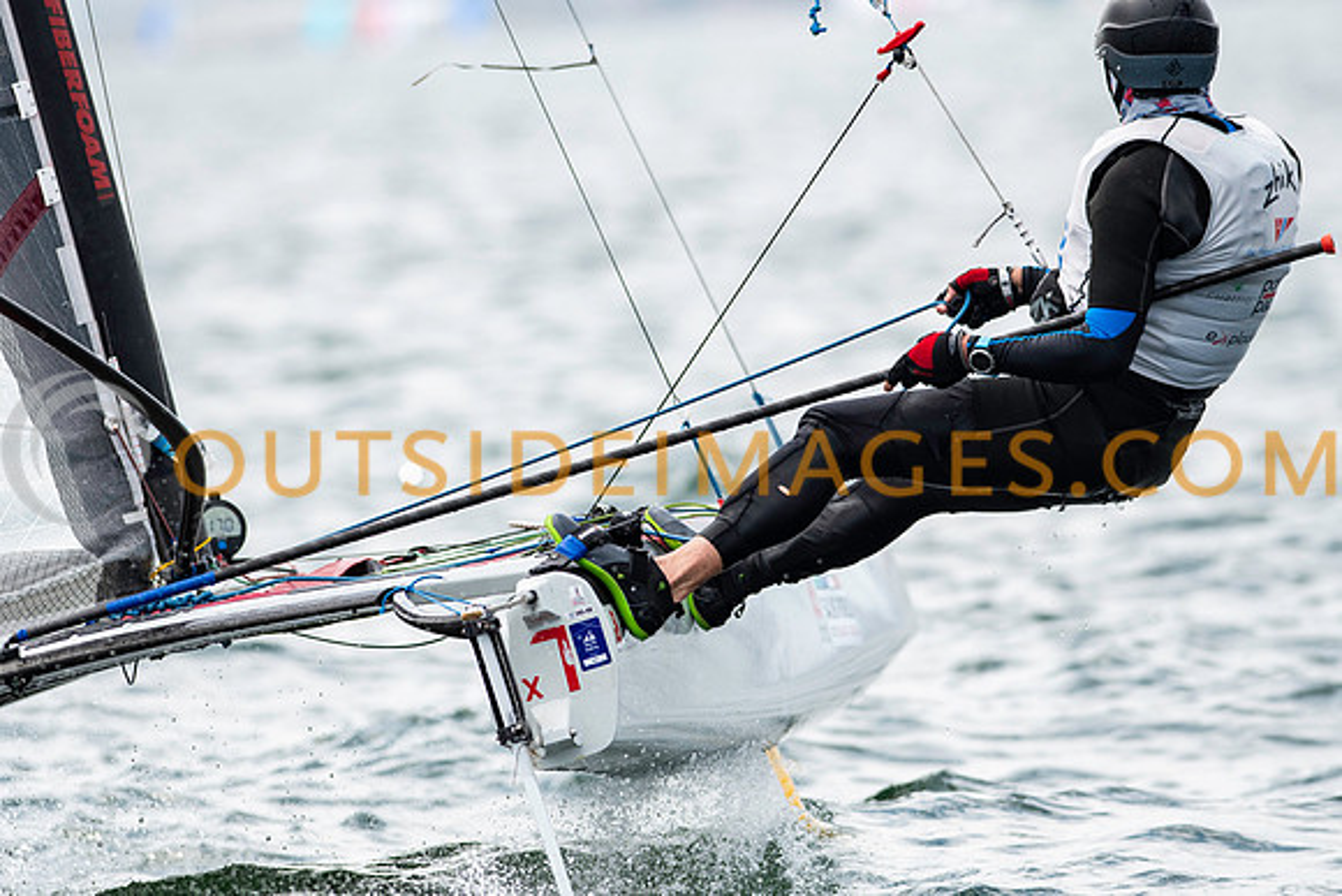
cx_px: 671
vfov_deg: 3.1
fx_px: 16778
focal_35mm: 450
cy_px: 448
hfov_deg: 4.6
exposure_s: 1/4000
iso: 400
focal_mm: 300
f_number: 5
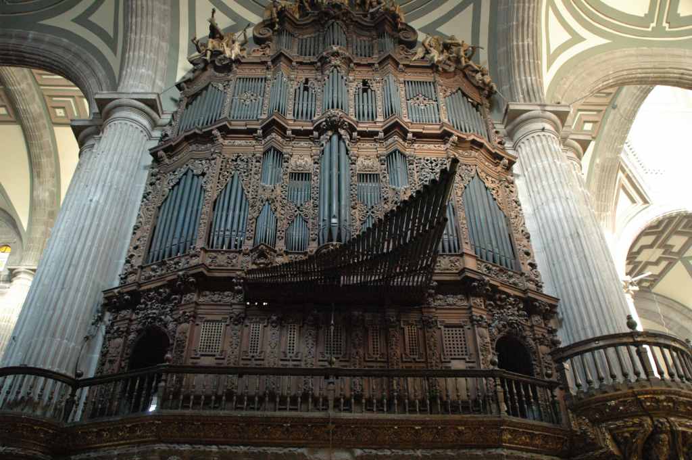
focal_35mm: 27
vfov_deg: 47.8
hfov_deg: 67.4
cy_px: 230
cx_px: 346
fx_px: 518
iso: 1600
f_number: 3.5
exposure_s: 1/25
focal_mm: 18
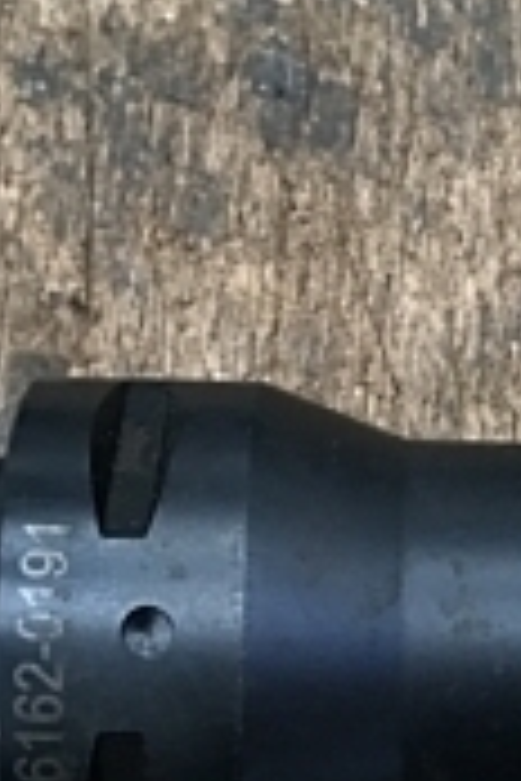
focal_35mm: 107
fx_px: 2323
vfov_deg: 18.8
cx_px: 512
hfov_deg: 12.7
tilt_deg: -66.6
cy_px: 669
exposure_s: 1/15
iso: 40
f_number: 1.8
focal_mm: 3.99
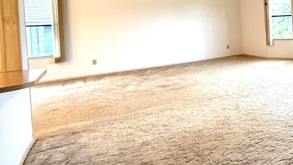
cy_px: 22
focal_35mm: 33
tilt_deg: -0.6
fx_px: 256
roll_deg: +2.6
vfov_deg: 34.0
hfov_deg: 46.3
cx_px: 312
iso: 200
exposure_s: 1/60
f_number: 2.2
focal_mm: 2.22
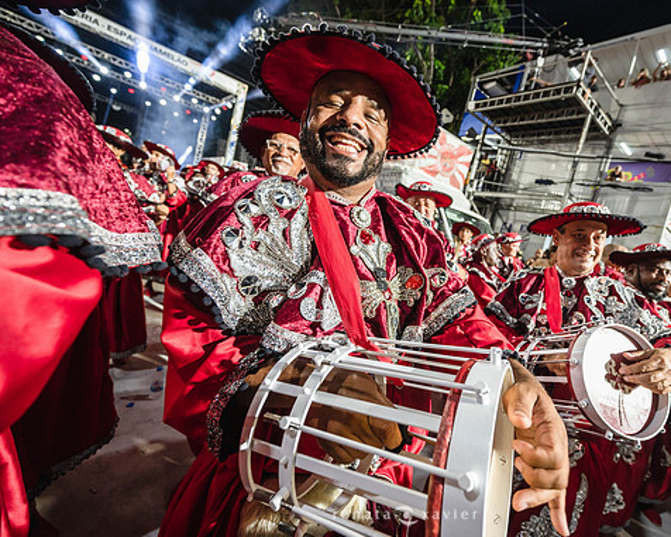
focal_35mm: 16
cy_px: 268
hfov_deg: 91.9
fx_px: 318
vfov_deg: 80.4
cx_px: 403
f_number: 4
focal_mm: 14
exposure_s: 1/250
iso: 1800
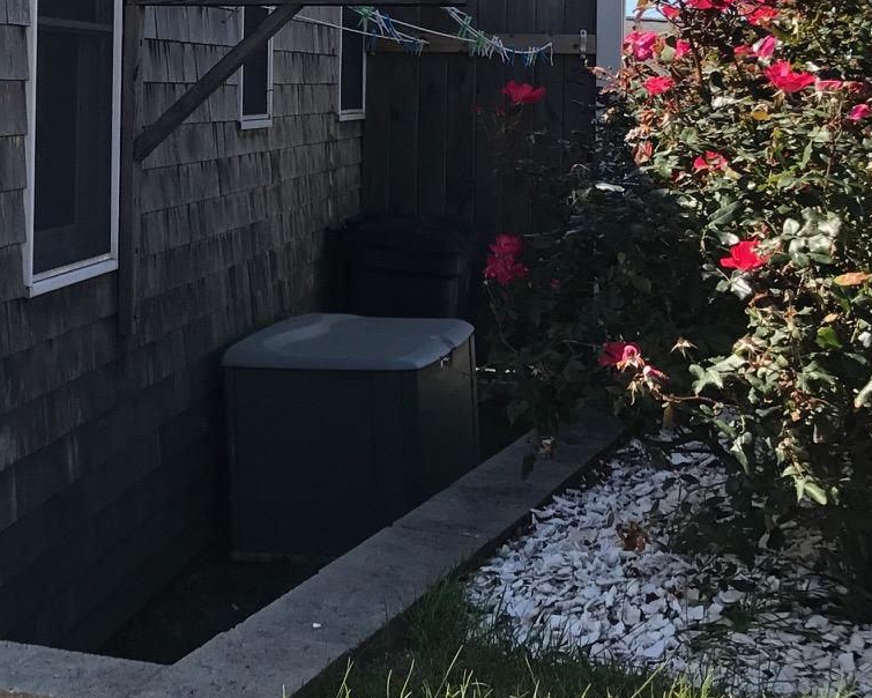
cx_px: 33
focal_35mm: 73
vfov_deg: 20.5
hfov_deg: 25.0
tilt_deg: +0.8
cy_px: 61
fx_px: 1884
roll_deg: -1.4
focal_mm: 3.99
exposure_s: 1/1350
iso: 20
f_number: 1.8
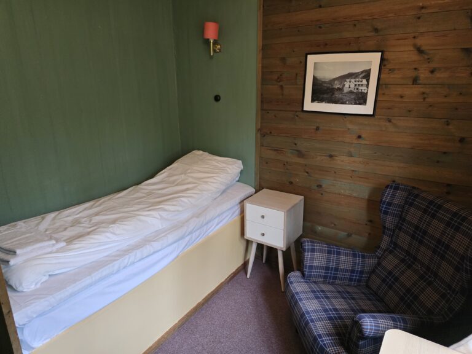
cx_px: 236
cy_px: 177
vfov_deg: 58.9
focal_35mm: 23
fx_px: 314
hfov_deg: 73.9
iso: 800
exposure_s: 1/100
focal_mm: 6.3
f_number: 1.7
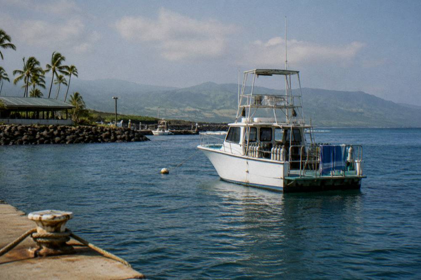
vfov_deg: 27.5
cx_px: 210
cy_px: 140
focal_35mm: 49
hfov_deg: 40.4
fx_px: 573
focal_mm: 49
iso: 400
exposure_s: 1/640
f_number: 5.6
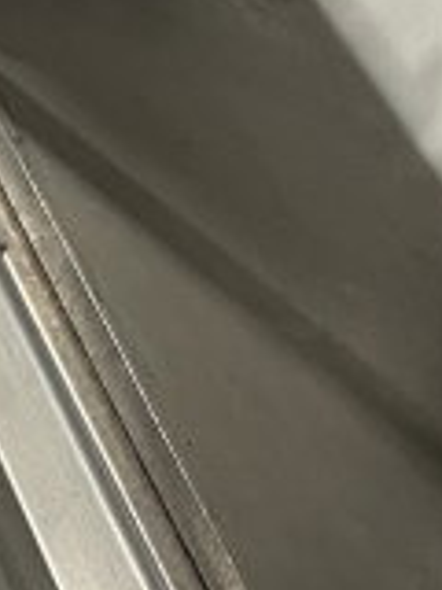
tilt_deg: -44.3
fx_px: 2247
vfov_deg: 14.6
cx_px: -564
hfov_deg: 10.0
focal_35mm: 132
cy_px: 651
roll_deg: -19.3
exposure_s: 1/60
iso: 200
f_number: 1.6
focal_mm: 4.2
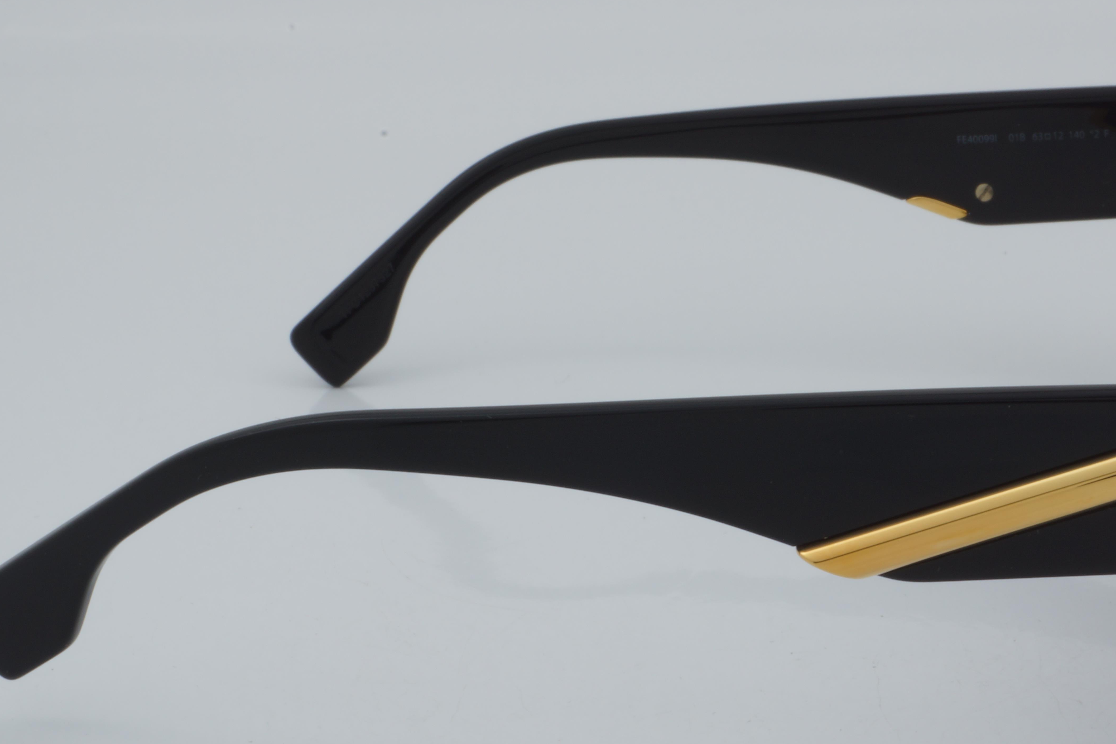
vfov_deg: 14.3
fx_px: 2967
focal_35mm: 96
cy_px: 431
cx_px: 675
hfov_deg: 21.3
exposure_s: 1/4
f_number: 32
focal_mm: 45
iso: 100
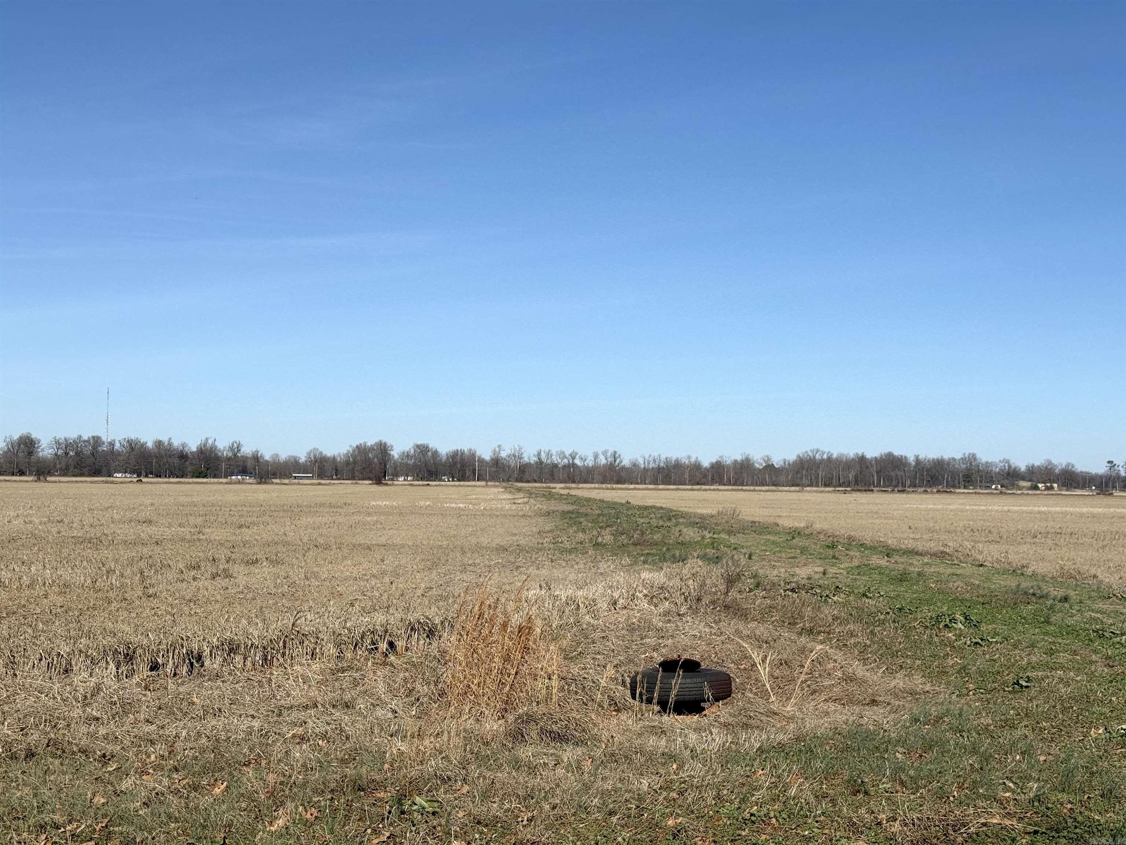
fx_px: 1561
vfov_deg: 30.3
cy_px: 422
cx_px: 563
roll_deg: -0.5
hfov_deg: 39.7
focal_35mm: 48
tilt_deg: +1.5
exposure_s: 1/8772
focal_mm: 6.76
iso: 64
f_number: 1.78
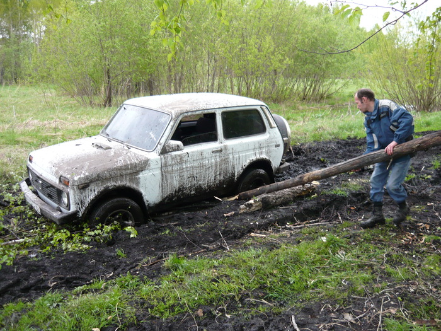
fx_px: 420
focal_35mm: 33
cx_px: 220
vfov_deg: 42.9
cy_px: 166
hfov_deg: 55.4
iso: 125
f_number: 2.8
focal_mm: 5.5
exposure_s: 1/30
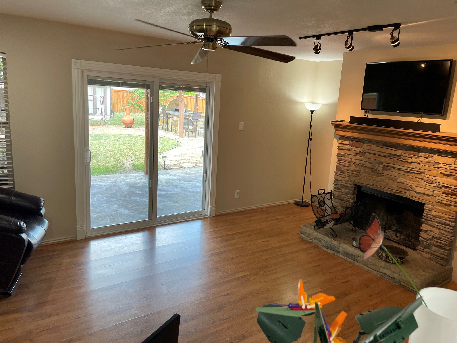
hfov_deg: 67.3
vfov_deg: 53.1
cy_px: 172
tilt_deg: -11.5
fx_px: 343
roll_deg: -3.1
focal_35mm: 26
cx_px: 228
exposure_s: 1/120
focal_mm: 4.2
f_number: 1.6
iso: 80
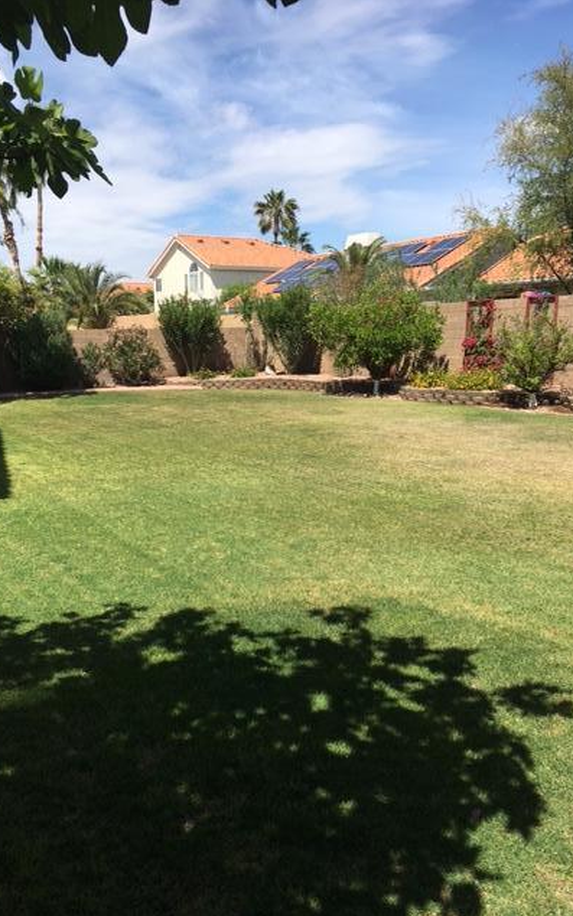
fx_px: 774
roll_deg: +0.8
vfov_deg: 61.2
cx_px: 234
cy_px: 459
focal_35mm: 31
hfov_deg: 40.5
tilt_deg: -8.0
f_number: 2.2
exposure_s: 1/1832
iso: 25
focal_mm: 4.15
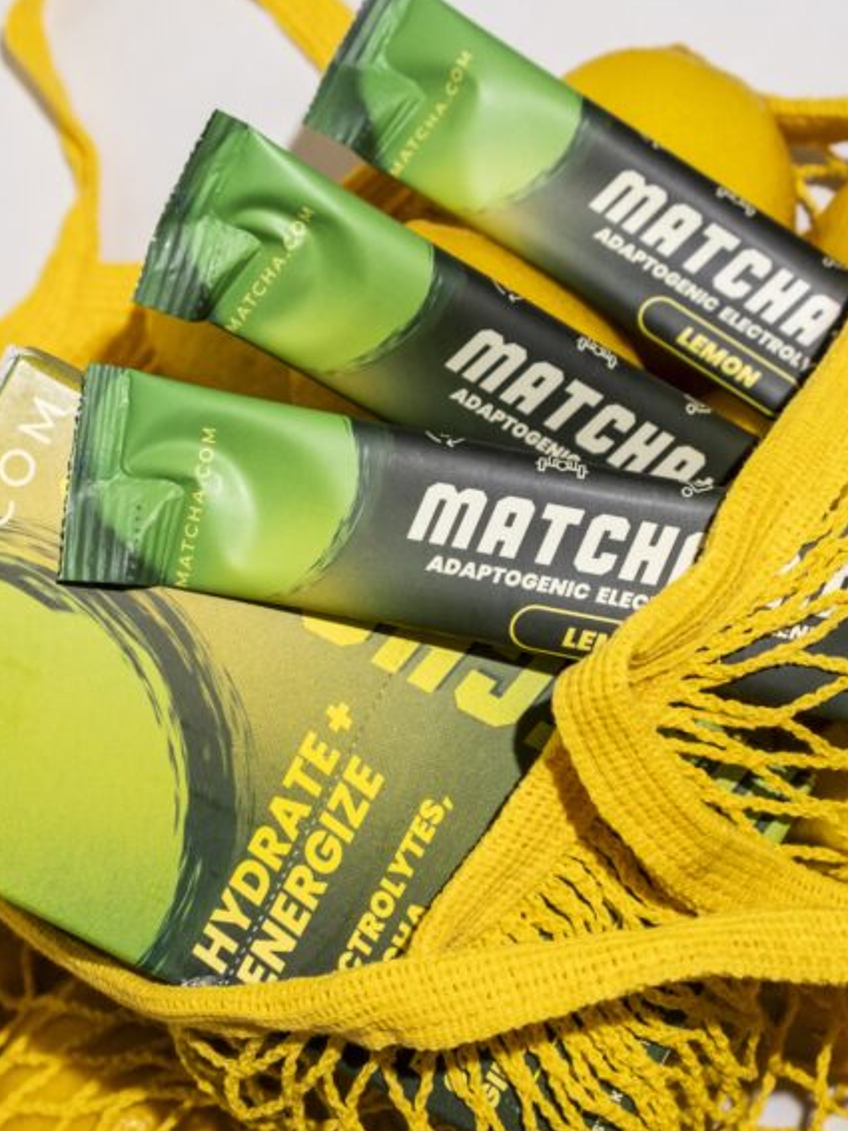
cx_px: 343
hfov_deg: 20.1
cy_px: 591
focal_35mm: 73
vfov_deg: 26.7
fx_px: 2385
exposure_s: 1/125
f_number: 5.6
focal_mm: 27.7
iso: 400
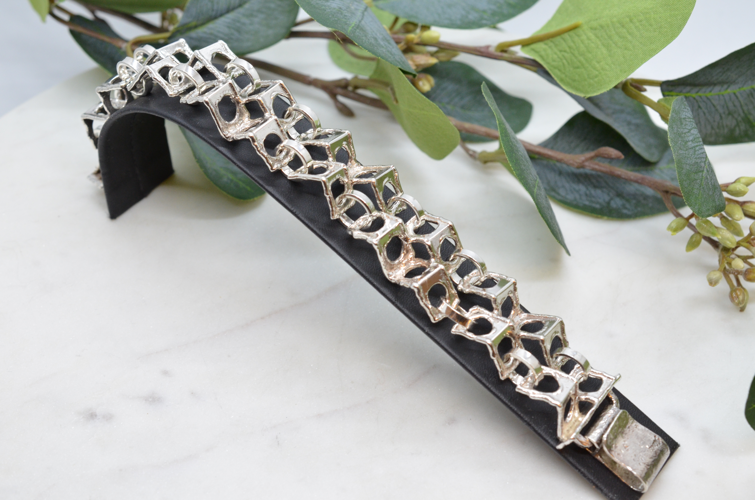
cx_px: 378
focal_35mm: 60
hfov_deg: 33.5
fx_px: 1256
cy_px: 250
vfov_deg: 22.5
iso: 1000
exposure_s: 1/125
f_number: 9
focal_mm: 40
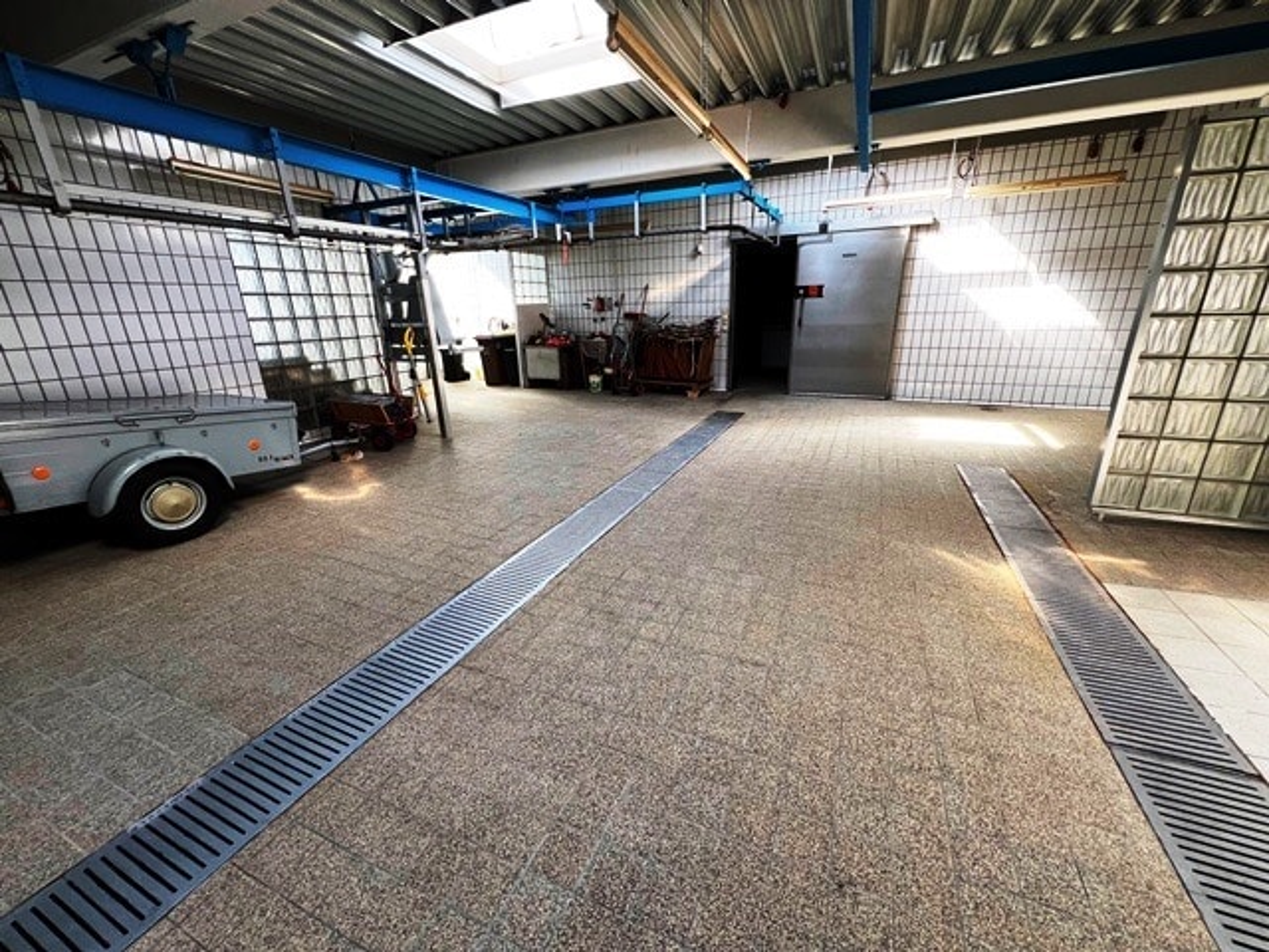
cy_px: 476
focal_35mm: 13
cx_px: 634
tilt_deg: -18.4
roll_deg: +1.6
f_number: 1.8
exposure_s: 1/99
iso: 80
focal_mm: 1.57
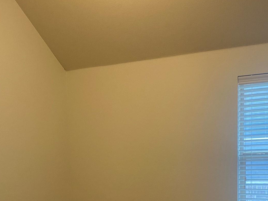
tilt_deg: -4.6
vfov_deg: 27.3
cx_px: 149
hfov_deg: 37.4
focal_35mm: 51
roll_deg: +0.0
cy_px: 190
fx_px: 395
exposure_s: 1/60
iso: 320
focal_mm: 4.25
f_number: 1.8
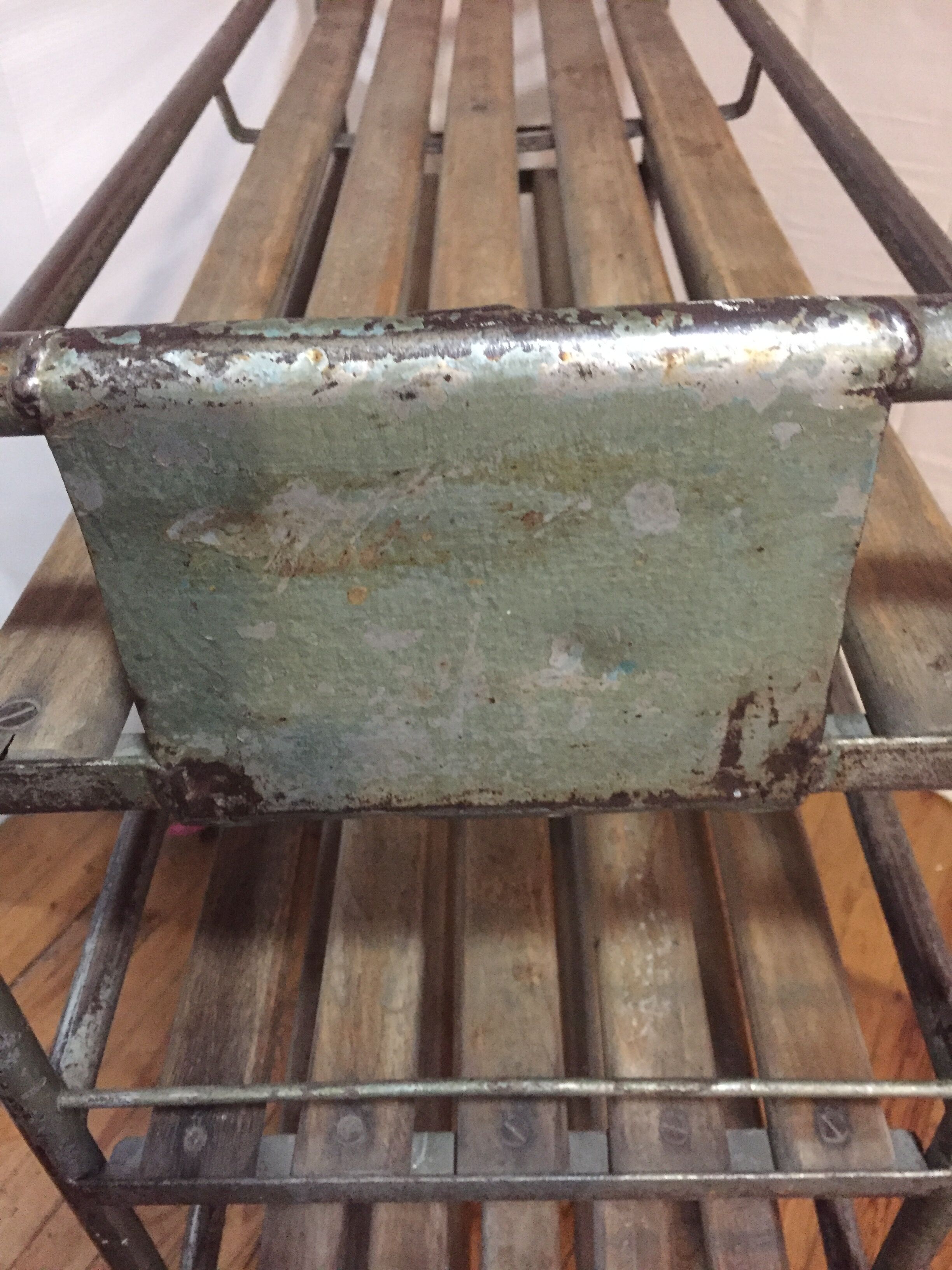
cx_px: 476
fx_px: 1063
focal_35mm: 29
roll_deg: +5.0
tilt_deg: -40.2
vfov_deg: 61.7
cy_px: 635
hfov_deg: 48.2
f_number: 2.2
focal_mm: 4.15
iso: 400
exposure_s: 1/17
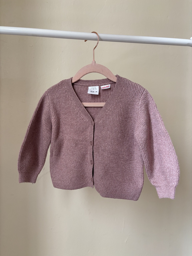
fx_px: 192
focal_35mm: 26
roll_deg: -0.3
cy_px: 128
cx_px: 96
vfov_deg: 67.3
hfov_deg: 53.1
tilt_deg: -3.1
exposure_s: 1/60
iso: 160
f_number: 1.6
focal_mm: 5.96
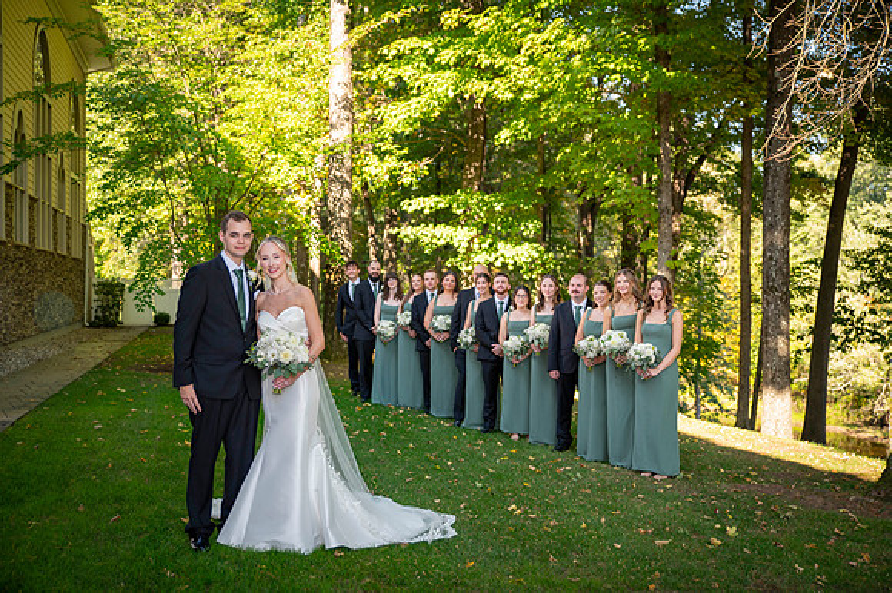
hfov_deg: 42.2
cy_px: 296
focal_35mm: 47
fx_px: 1155
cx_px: 446
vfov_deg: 28.8
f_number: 2.8
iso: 160
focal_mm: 46
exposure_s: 1/320
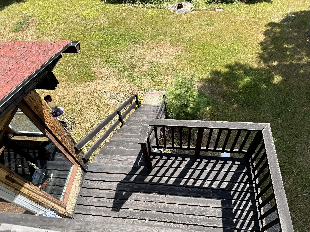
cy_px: 116
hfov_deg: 71.6
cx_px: 155
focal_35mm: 24
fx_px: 215
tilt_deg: -52.1
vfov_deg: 56.8
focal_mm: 6.76
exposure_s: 1/1618
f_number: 1.78
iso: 80
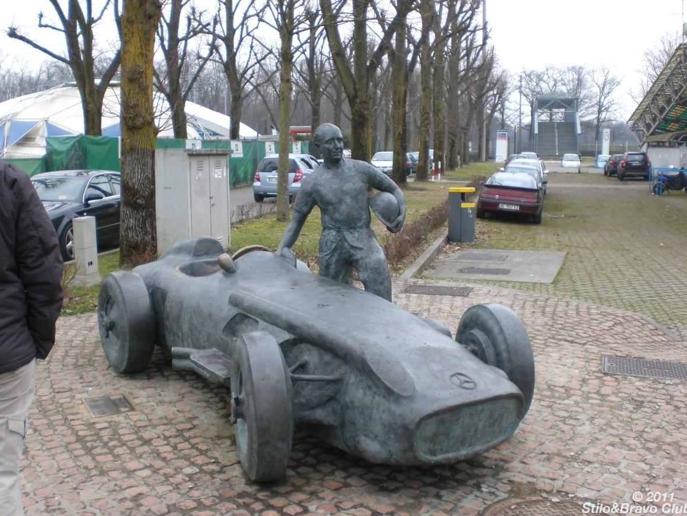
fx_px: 774
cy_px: 252
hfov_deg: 47.9
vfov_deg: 36.8
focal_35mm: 39
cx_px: 341
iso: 100
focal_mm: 6.3
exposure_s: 1/160
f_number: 3.1
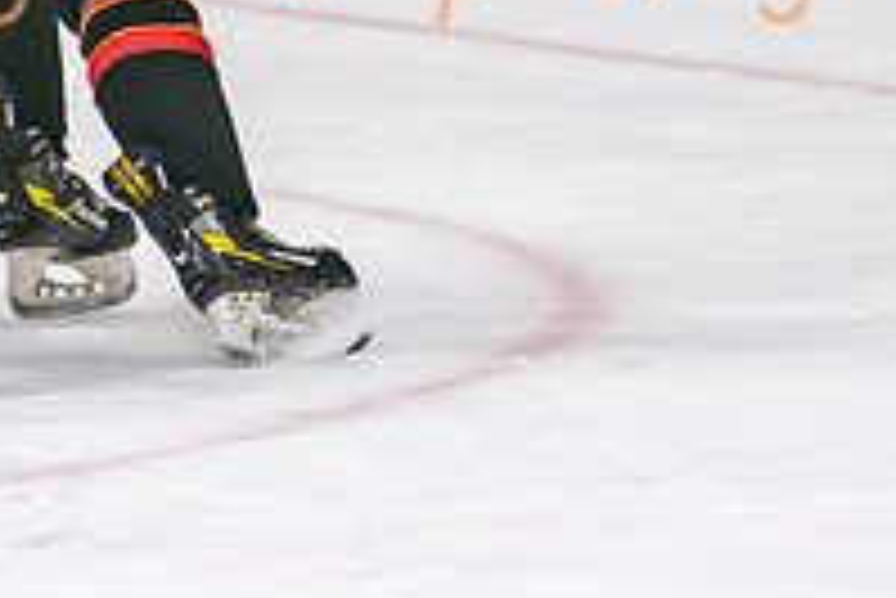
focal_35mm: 690
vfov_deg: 2.0
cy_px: -38
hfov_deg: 3.0
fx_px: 17185
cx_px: -293
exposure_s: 1/640
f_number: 2.8
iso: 800
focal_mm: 123
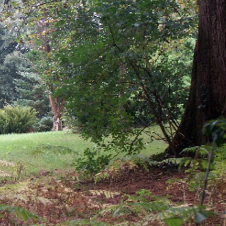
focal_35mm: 110
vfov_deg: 15.8
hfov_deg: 15.5
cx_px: -7
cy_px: 96
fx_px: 813
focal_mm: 12.54
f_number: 3.5
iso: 200
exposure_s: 1/45
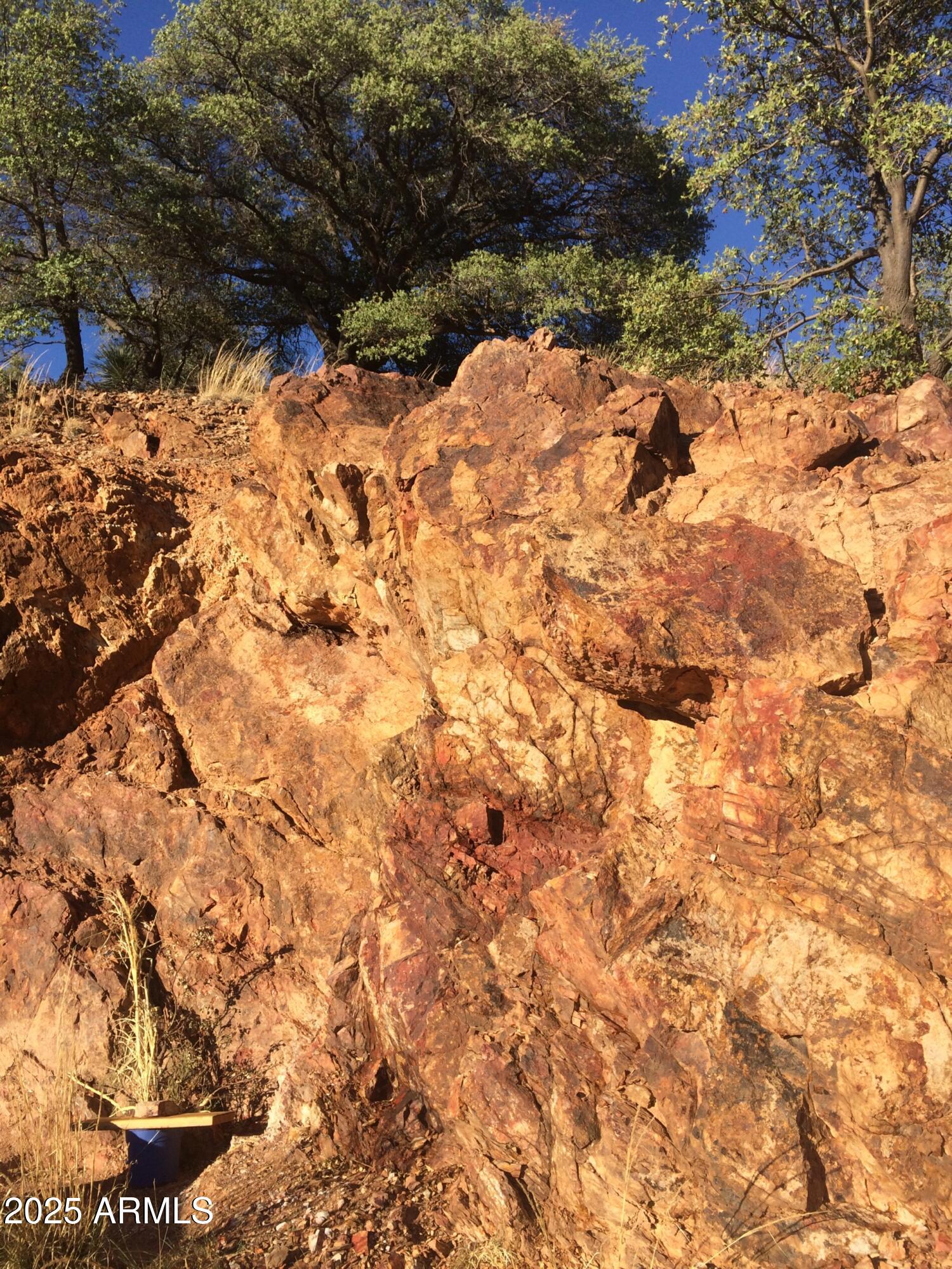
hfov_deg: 48.2
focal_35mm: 29
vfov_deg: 61.7
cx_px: 476
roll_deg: +1.3
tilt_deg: +9.7
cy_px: 634
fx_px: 1063
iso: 32
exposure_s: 1/1208
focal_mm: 4.15
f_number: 2.2
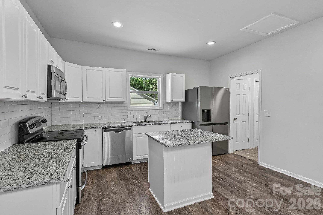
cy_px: 108
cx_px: 162
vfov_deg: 68.9
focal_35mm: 18
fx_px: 157
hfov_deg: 91.6
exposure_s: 1/20
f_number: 8
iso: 400
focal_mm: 17.5
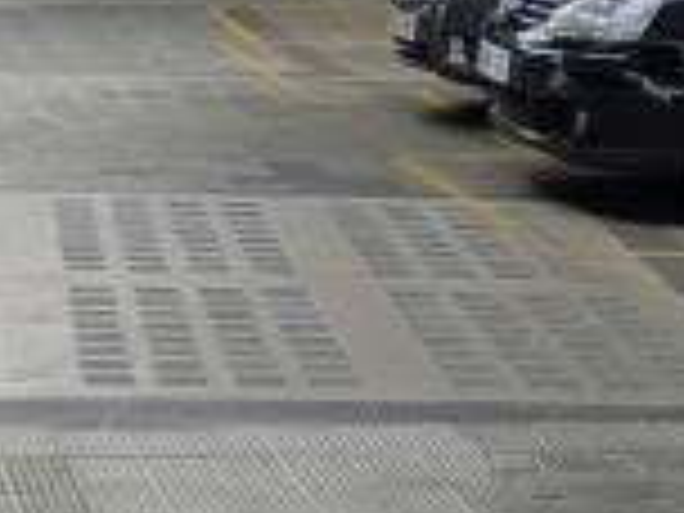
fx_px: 3320
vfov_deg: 8.6
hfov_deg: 11.7
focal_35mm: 168
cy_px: -248
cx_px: 61
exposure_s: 1/867
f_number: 1.89
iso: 50
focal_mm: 5.43
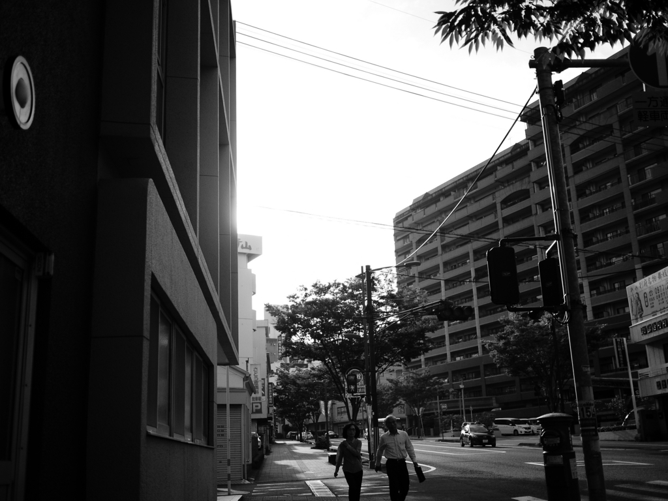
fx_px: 772
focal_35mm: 40
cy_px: 250
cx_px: 334
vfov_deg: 36.0
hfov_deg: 46.8
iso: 125
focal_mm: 20
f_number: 1.7
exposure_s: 1/4000
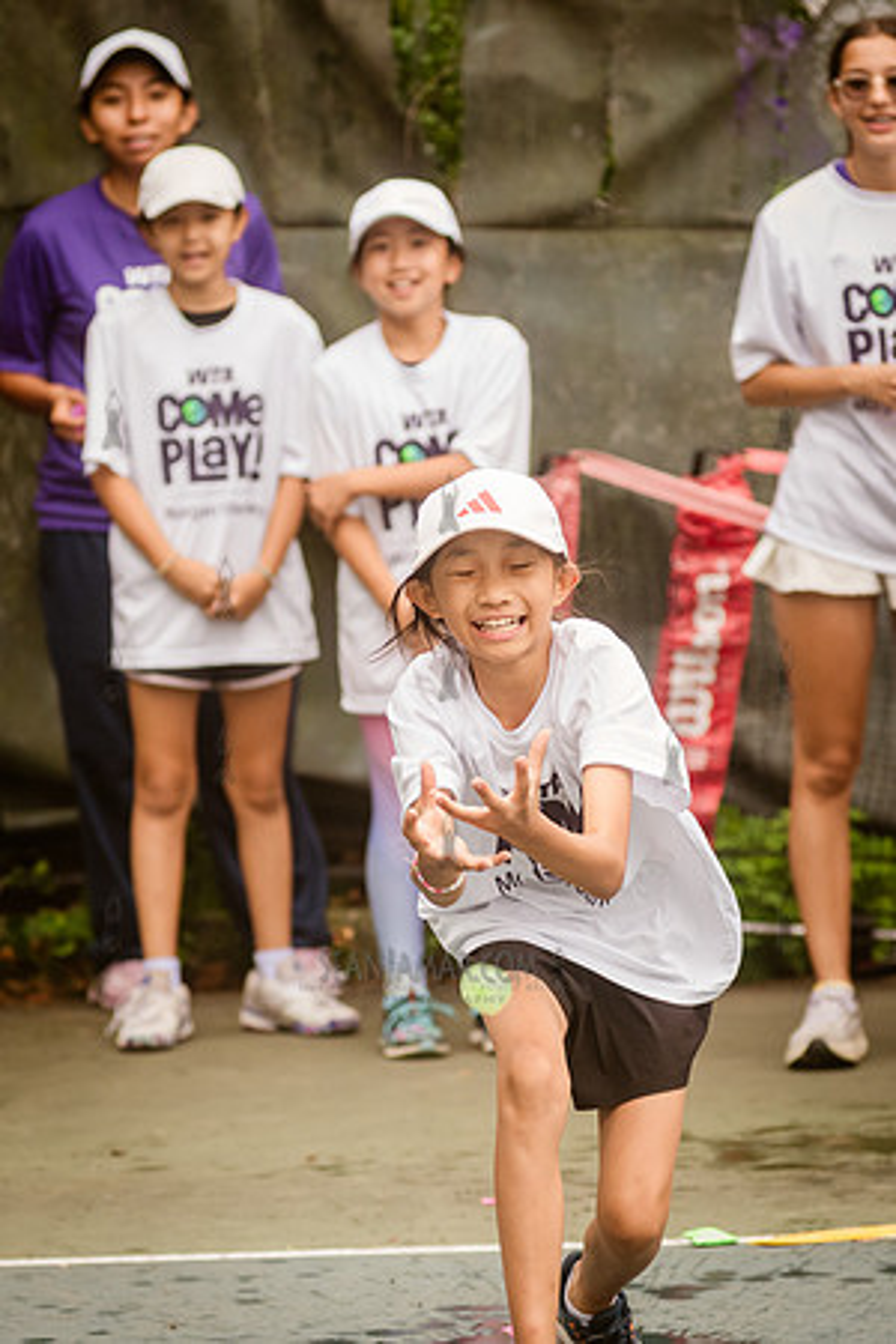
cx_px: 412
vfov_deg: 8.9
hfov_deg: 5.9
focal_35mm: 232
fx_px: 8676
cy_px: 672
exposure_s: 1/800
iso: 1250
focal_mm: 155
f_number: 5
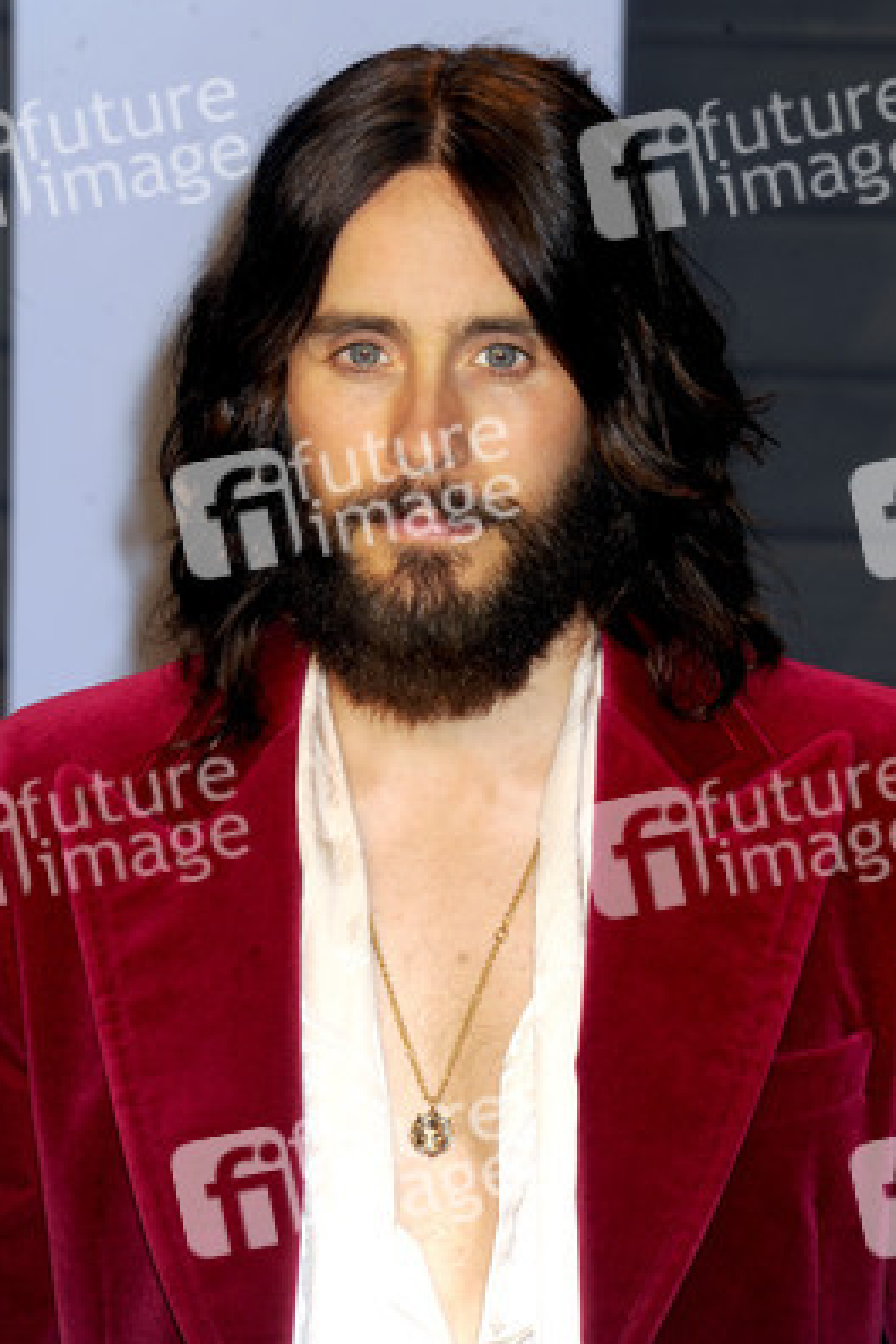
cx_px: 446
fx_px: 11311
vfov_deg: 6.8
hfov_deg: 4.5
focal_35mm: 303
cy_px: 669
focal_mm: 300
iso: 800
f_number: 5.6
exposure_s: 1/250
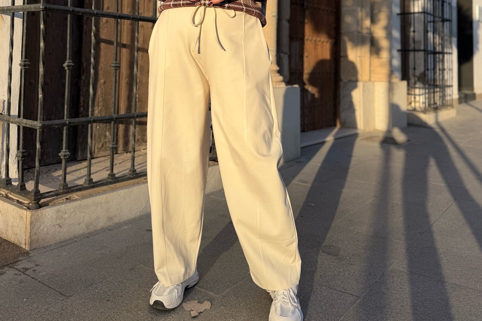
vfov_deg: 36.8
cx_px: 243
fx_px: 455
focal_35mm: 34
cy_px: 42
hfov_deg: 55.8
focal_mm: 6.76
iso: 80
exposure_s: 1/2232
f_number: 1.78
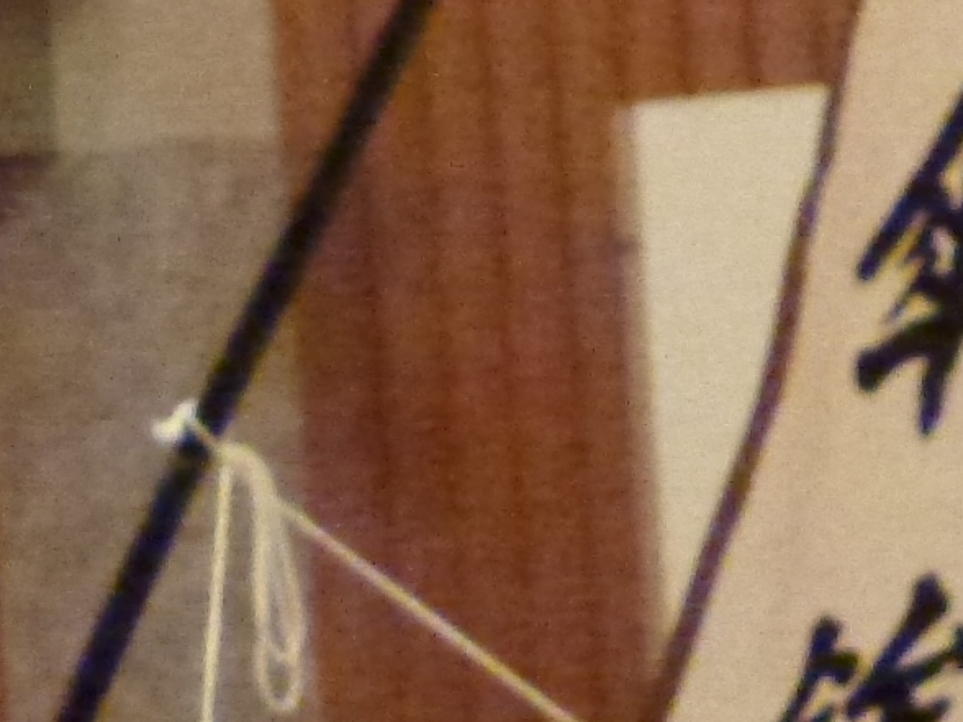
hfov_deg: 3.5
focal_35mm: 570
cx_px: 696
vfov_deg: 2.6
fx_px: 15857
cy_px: 31
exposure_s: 1/80
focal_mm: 23.4
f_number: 5.2
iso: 1600
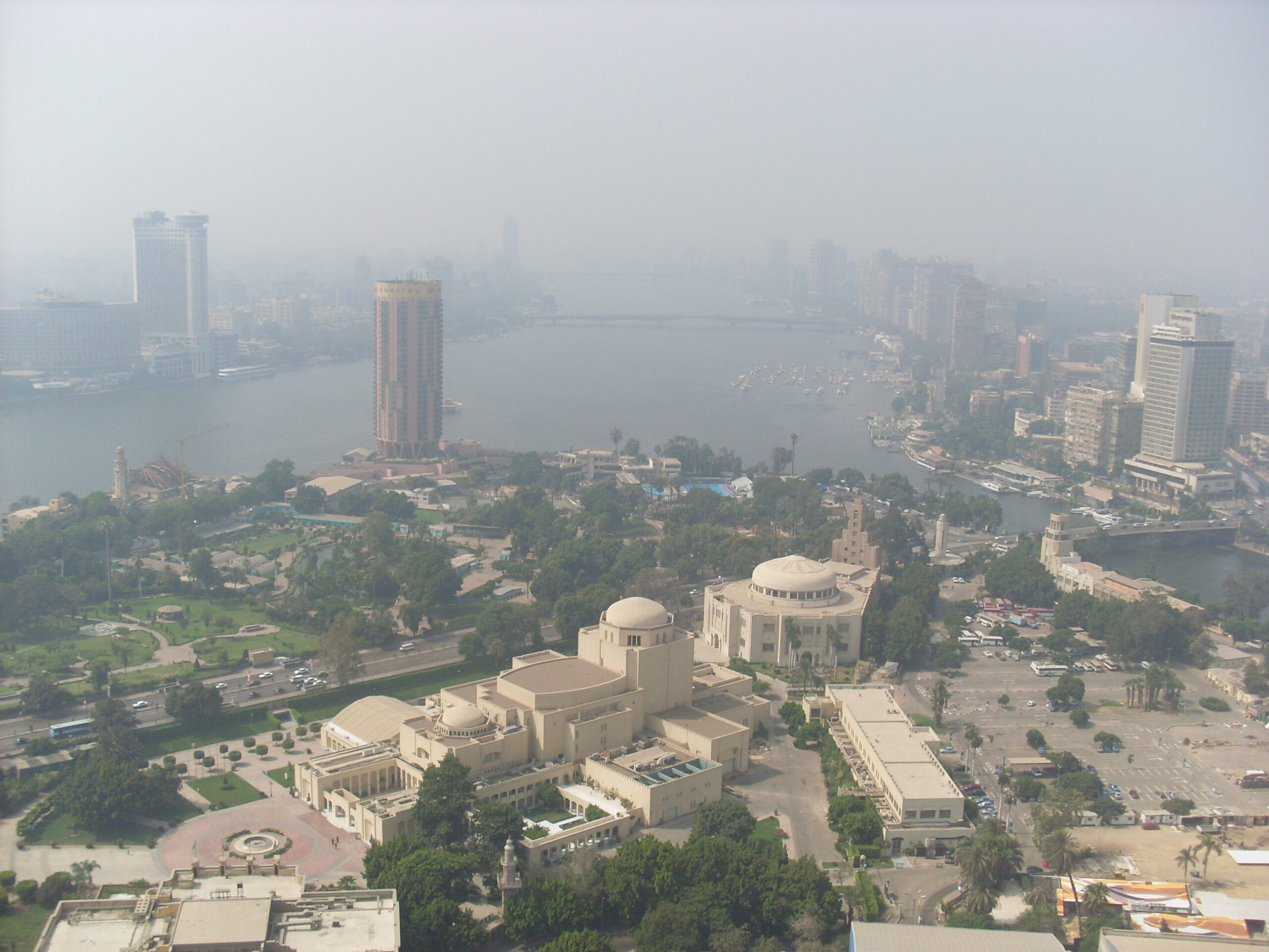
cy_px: 476
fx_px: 1393
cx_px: 634
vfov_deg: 37.7
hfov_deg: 49.0
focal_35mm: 38
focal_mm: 6.3
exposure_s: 1/250
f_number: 7.7
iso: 80
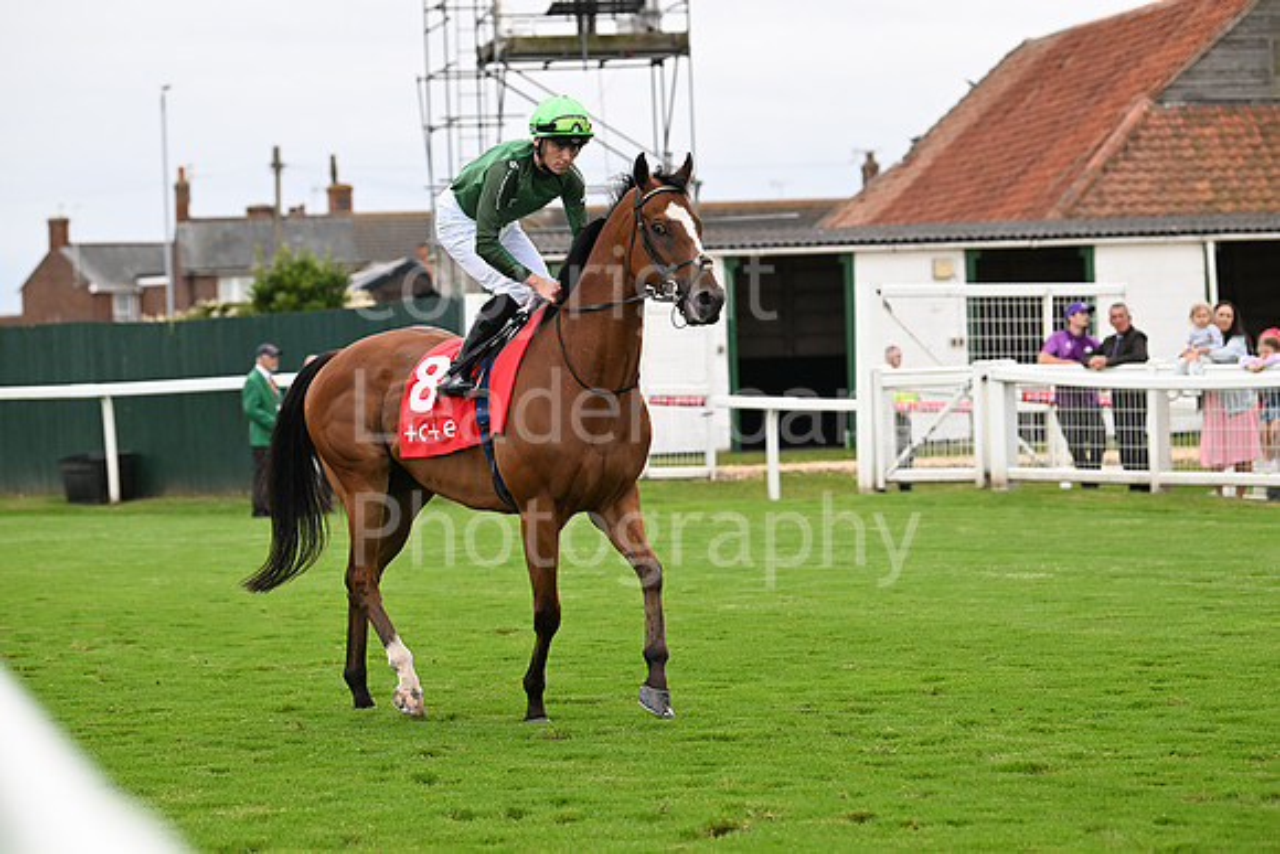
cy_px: 427
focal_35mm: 135
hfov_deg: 15.2
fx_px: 4801
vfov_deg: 10.2
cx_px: 640
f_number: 4.5
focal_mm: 135
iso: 1250
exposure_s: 1/500
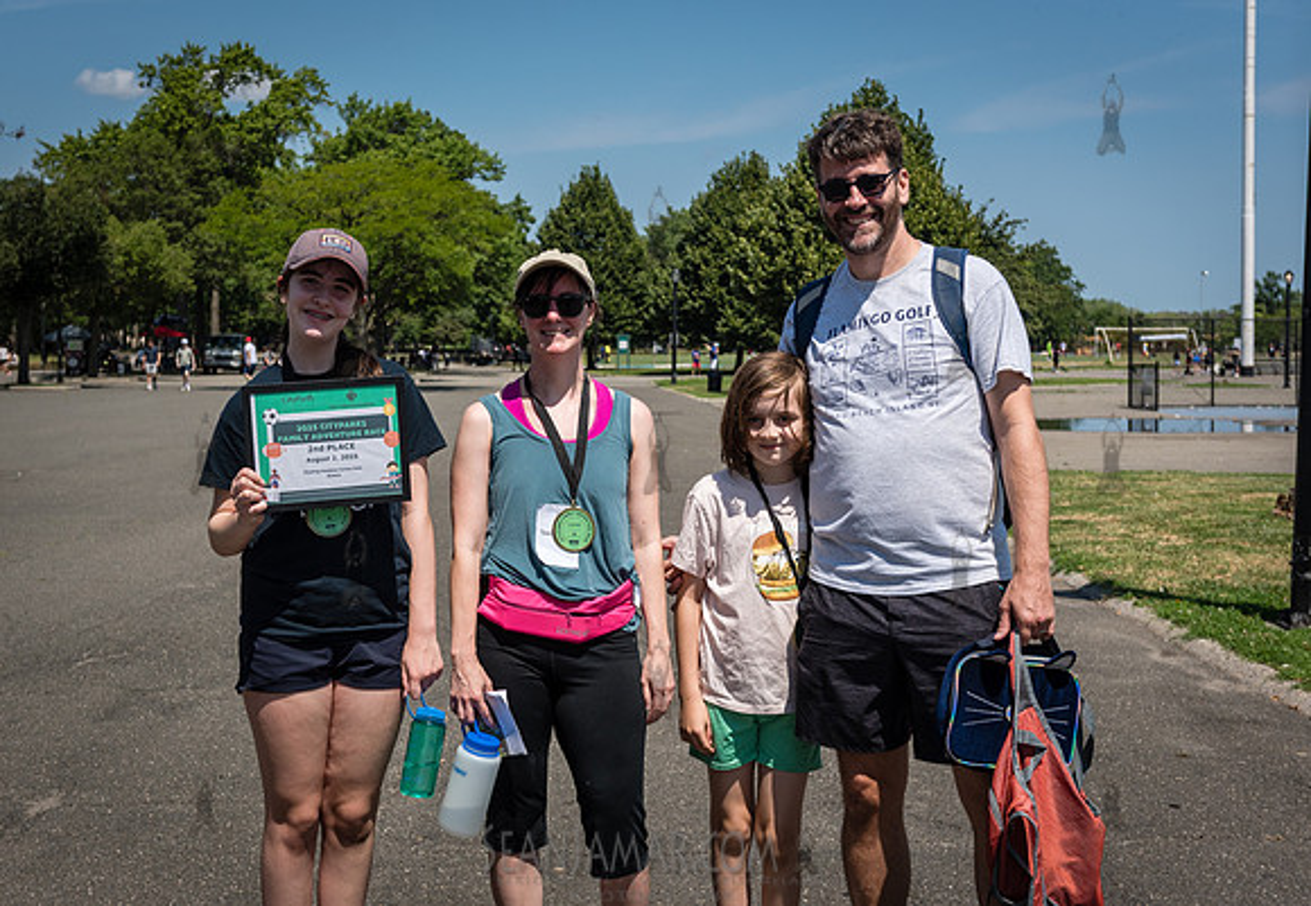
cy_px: 398
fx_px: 1946
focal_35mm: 53
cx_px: 587
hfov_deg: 37.2
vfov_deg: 26.2
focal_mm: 45
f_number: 4.5
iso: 400
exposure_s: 1/3200
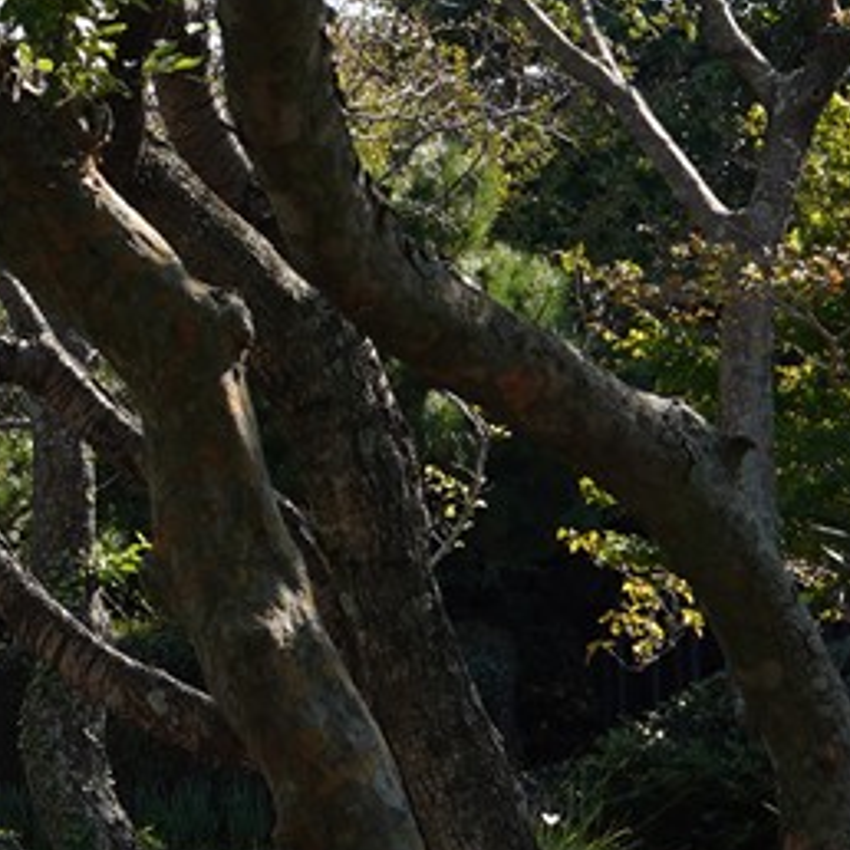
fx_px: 6417
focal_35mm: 231
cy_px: 132
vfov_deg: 7.6
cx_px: -758
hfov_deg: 7.3
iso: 100
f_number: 8
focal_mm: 35
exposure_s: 1/100
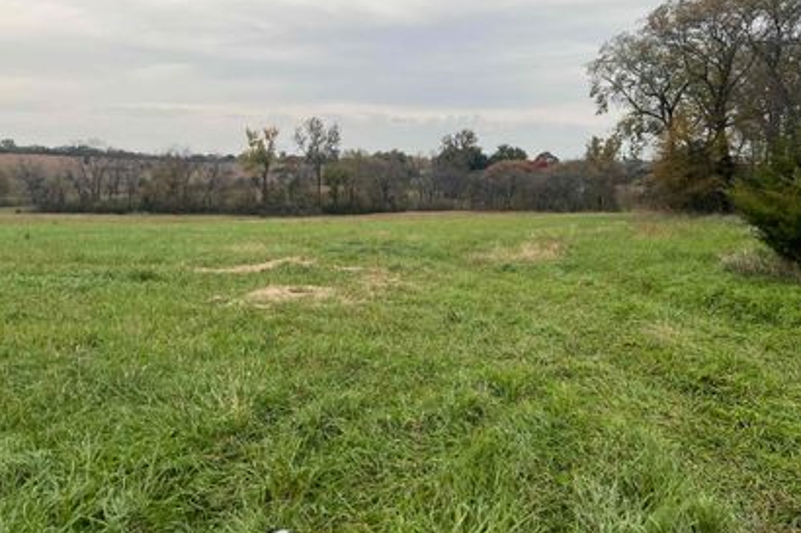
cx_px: 473
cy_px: 200
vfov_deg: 39.7
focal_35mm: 33
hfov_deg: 56.9
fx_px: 734
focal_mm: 5.7
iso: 40
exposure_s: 1/190
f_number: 1.5
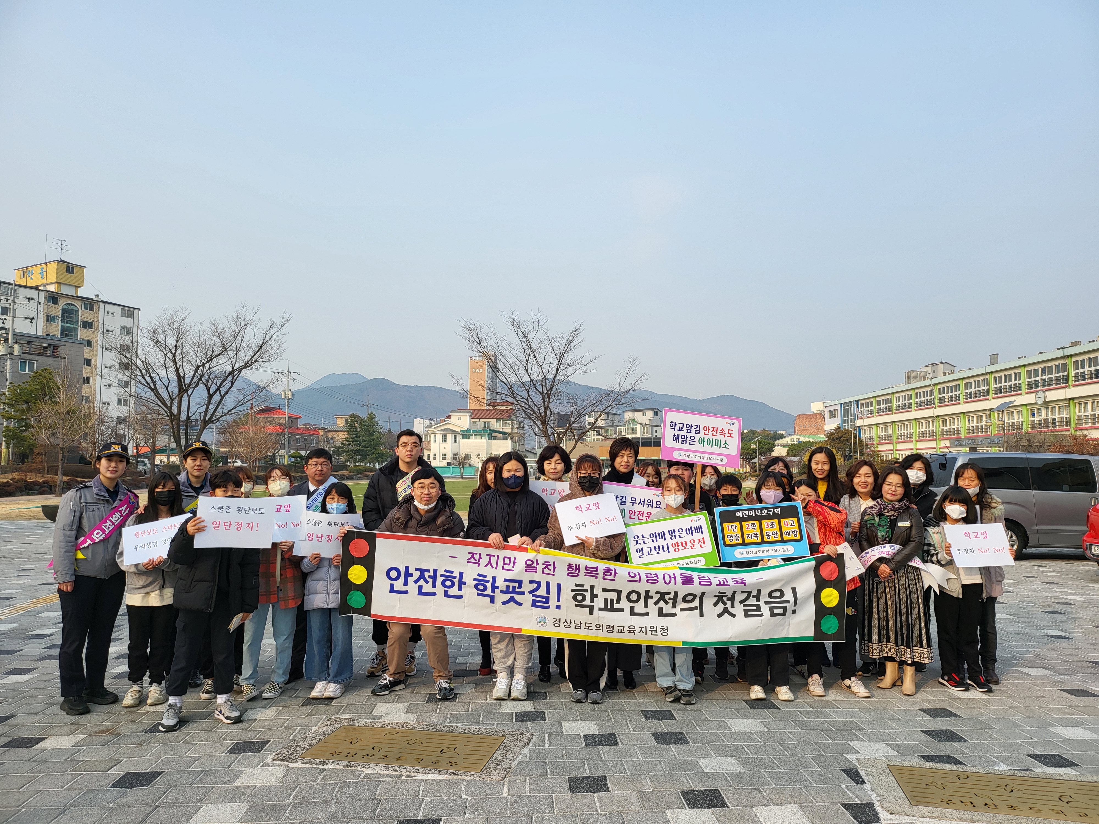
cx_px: 550
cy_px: 412
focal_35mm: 24
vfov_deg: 56.8
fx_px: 762
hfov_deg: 71.6
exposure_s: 1/1064
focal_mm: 5
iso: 40
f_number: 1.8
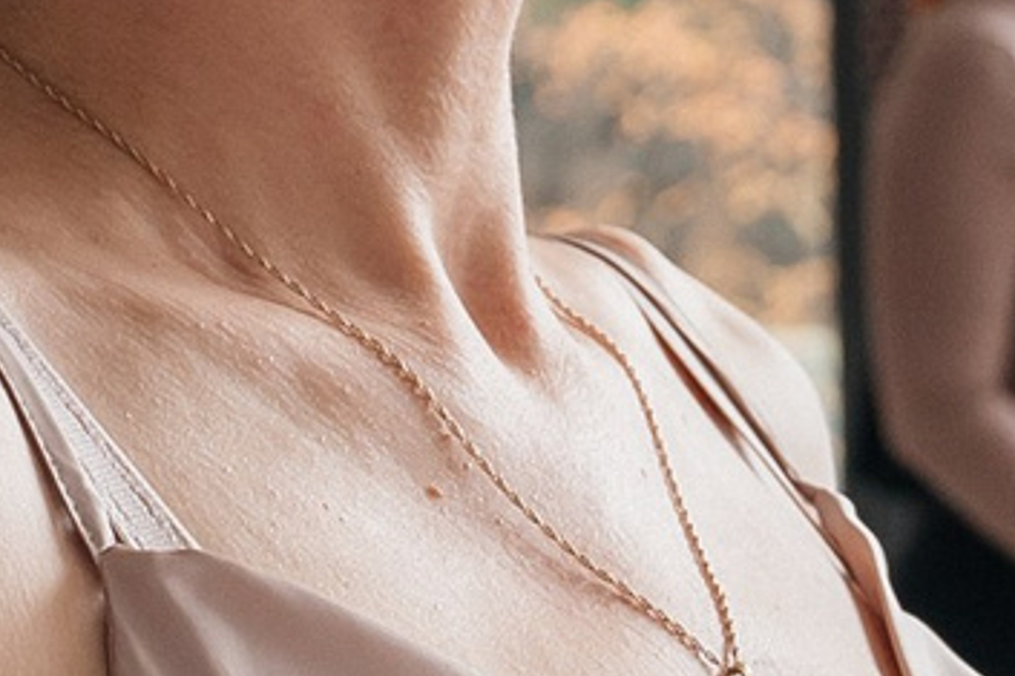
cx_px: 966
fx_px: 5805
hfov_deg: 9.9
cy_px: 672
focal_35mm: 206
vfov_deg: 6.6
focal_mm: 28
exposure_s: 1/250
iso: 220
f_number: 4
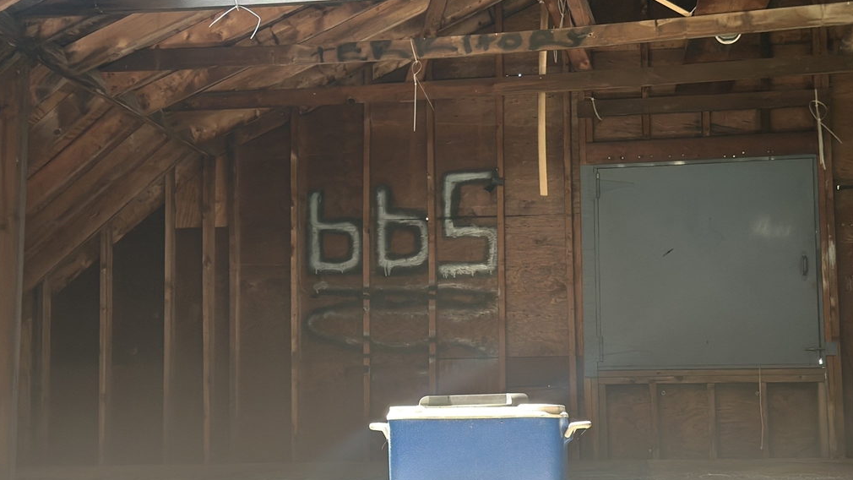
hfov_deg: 39.2
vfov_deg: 22.6
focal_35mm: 53
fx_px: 1199
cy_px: 302
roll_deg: +0.2
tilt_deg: +4.5
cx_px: 424
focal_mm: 6.86
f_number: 1.78
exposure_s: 1/60
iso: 320
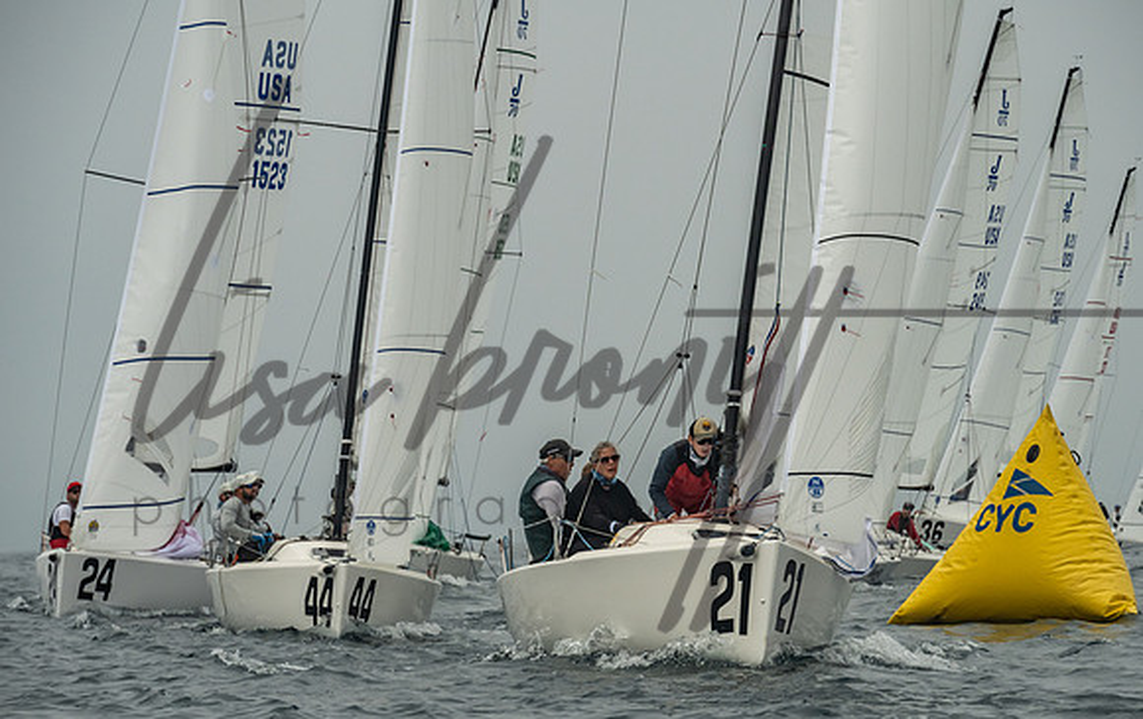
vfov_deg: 5.5
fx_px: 7477
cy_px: 403
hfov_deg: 8.7
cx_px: 574
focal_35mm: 240
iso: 800
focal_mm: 200
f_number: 9
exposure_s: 1/3200
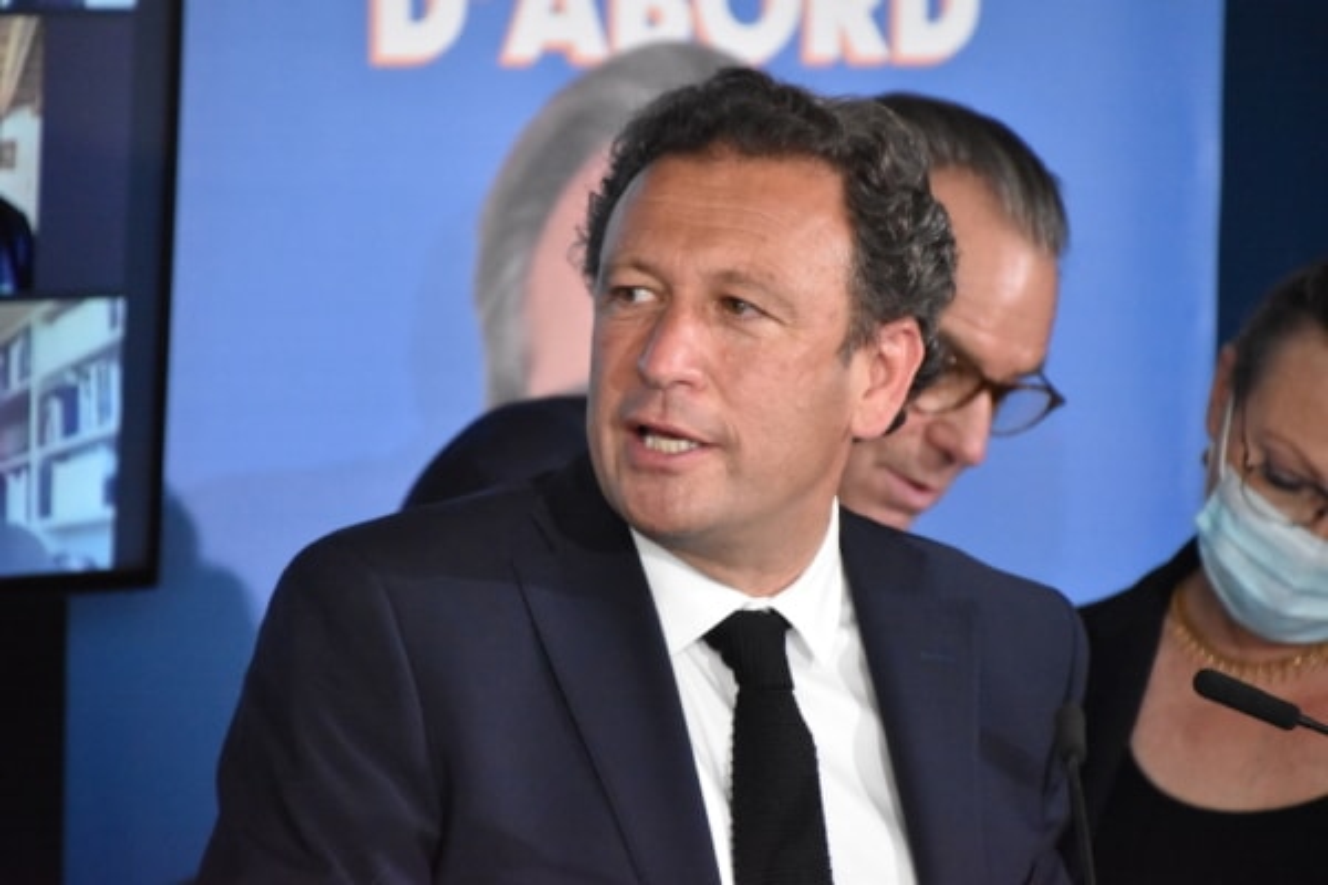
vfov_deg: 4.0
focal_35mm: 345
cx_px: 664
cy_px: 442
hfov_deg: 6.0
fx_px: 12726
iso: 6400
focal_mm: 230
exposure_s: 1/320
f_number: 6.3
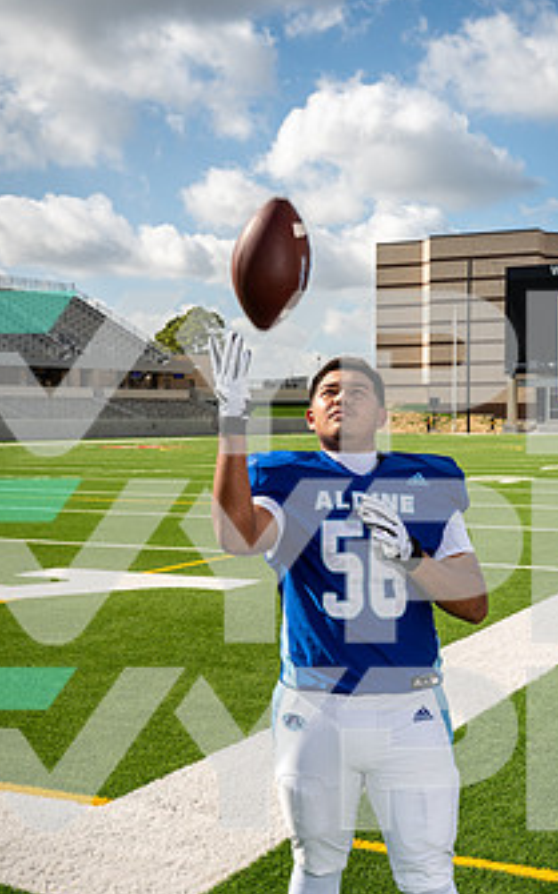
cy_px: 563
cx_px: 315
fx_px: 1267
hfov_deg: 24.8
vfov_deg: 38.6
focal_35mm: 52
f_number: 8
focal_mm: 38
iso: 125
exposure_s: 1/250
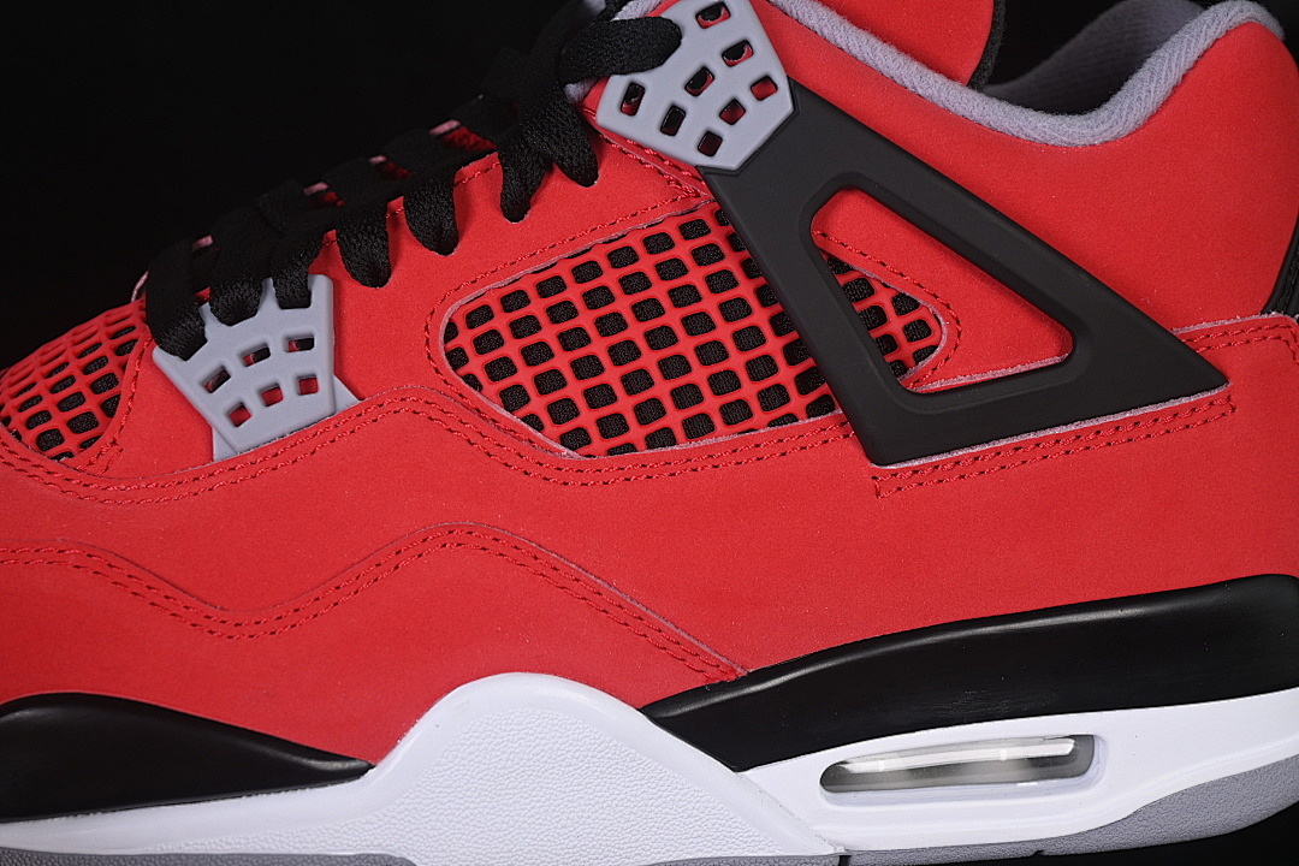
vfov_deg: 18.2
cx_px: 650
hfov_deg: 27.0
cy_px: 433
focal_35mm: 75
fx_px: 2706
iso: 160
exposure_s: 1/60
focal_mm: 50
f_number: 7.1
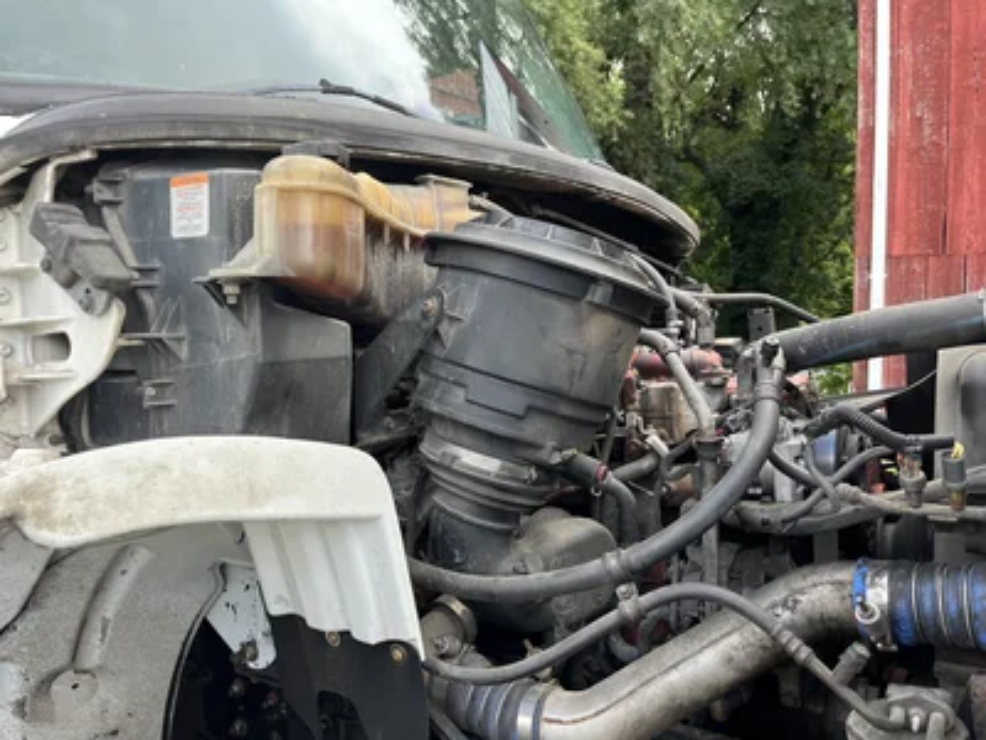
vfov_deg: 53.1
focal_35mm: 26
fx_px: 741
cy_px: 370
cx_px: 493
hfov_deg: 67.3
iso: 40
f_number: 1.6
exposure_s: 1/188
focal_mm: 5.1
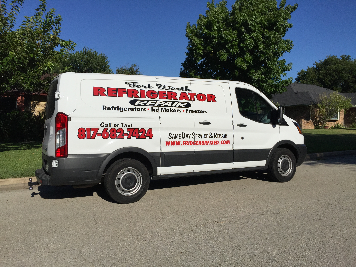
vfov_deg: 48.2
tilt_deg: -0.7
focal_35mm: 29
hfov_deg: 61.7
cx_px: 178
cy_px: 134
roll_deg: +0.2
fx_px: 298
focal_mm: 4.15
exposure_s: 1/6623
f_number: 2.2
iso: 32
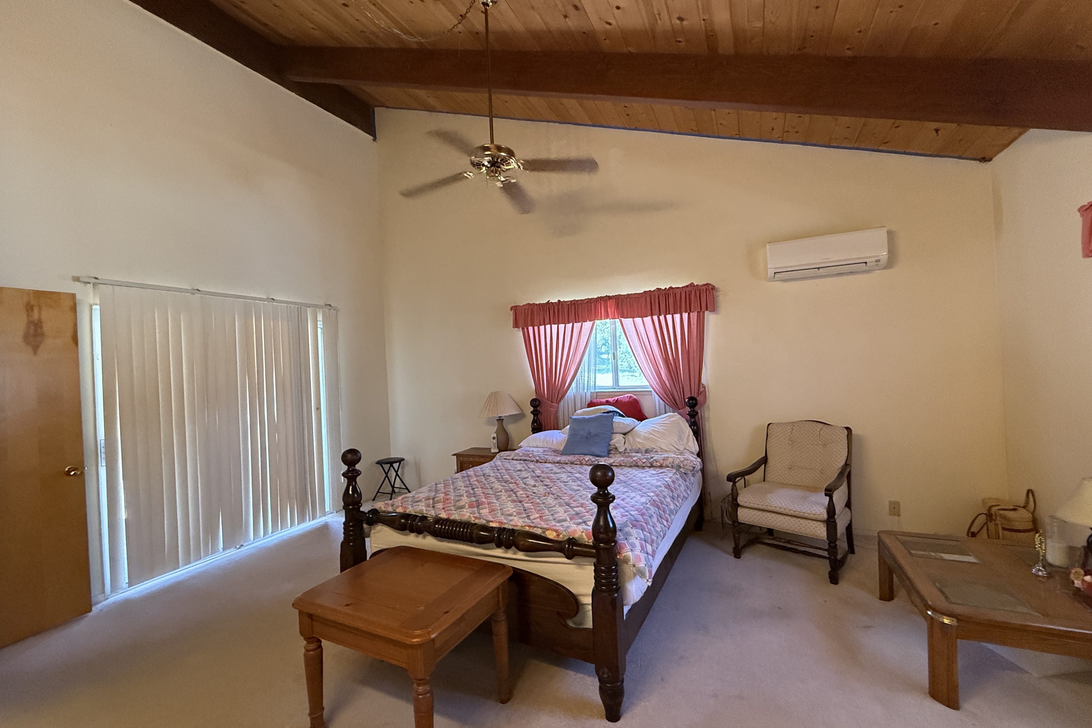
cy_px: 363
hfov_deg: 100.4
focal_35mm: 15
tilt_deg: +1.5
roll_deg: +3.1
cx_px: 561
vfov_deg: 77.3
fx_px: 455
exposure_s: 1/120
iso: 640
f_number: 2.2
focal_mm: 2.22
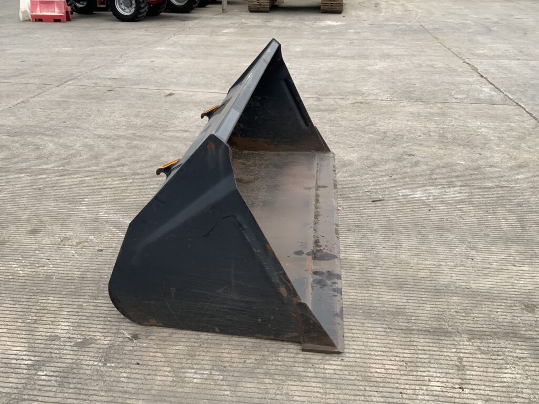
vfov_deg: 48.2
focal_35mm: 29
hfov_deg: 61.7
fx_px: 452
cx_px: 270
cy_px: 202
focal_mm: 3
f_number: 1.8
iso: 16
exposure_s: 1/606
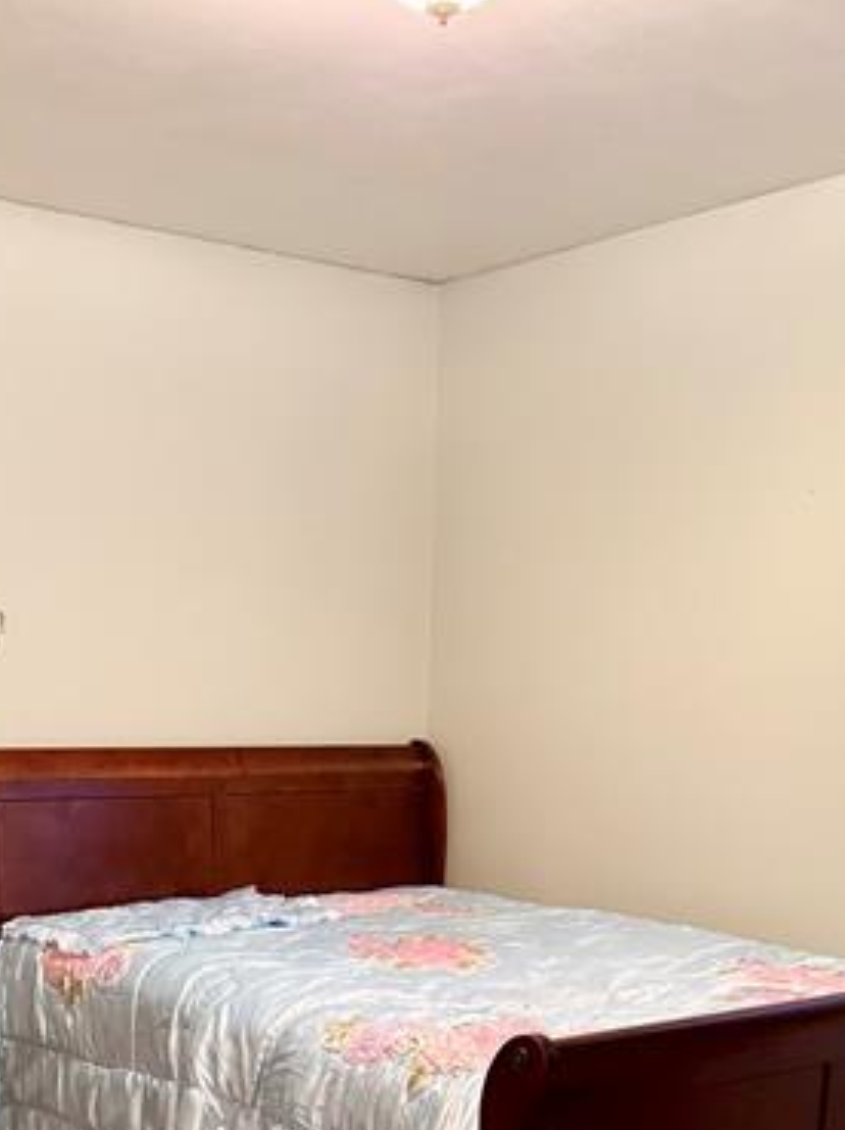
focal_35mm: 50
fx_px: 1630
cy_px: 955
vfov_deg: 36.5
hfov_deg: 29.0
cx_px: 349
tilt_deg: -9.7
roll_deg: -1.6
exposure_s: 1/40
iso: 800
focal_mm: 6.76
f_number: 1.78
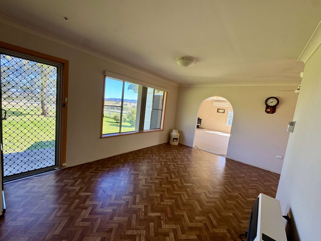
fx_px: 130
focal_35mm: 14
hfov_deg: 102.1
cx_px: 160
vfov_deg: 85.7
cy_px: 120
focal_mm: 2.22
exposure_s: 1/100
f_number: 2.2
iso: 50
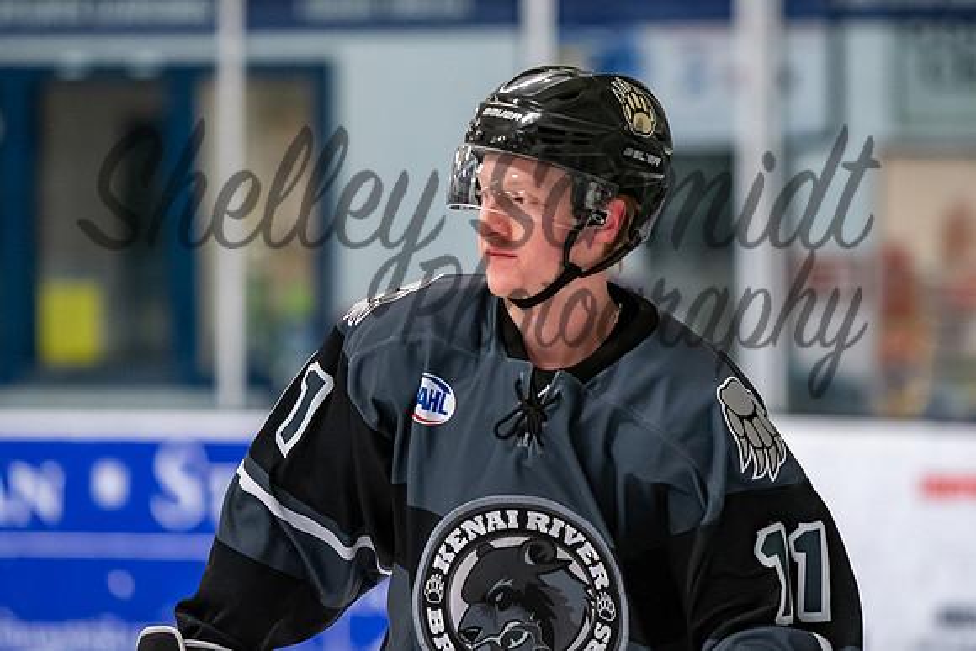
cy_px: 274
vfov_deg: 4.5
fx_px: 8375
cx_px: 513
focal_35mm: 309
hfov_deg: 6.7
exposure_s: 1/800
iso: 2000
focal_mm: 175
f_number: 2.8
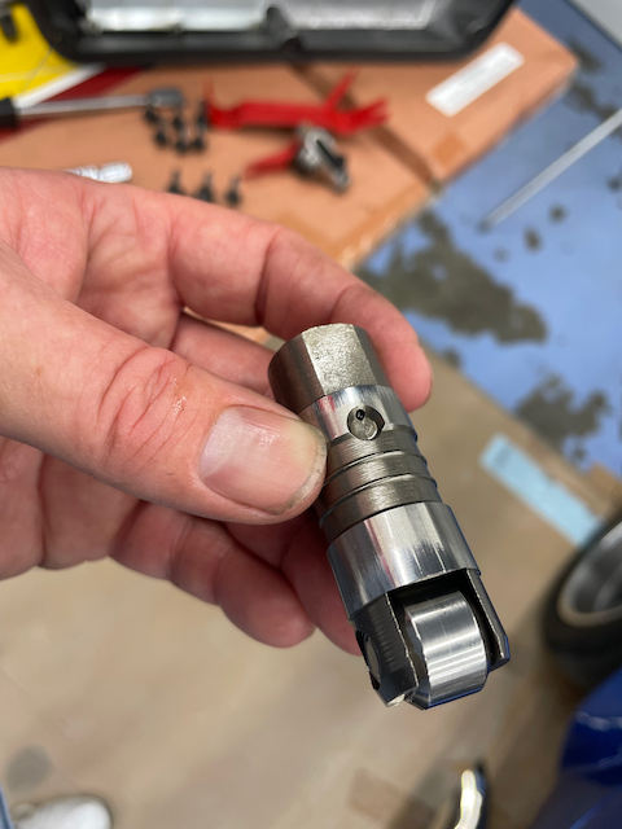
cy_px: 414
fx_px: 623
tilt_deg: -60.9
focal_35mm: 26
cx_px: 311
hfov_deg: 53.1
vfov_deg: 67.3
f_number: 1.6
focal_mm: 4.2
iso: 125
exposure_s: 1/120
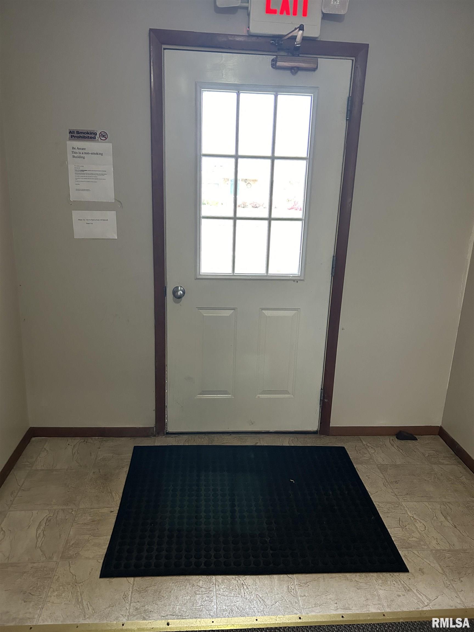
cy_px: 316
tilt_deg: -17.1
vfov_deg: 67.3
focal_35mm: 26
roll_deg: -3.8
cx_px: 237
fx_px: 475
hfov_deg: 53.1
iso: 400
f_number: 1.5
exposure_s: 1/60
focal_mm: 5.7
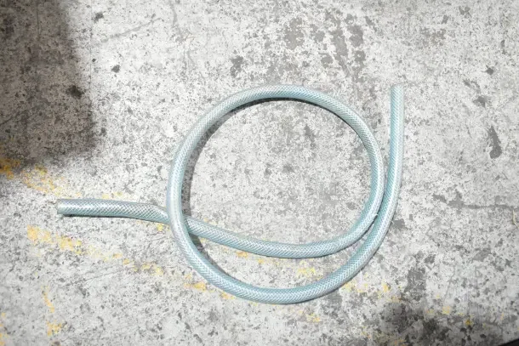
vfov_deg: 41.7
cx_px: 260
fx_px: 454
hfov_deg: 59.5
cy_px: 173
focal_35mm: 32
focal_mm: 21
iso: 1600
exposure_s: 1/80
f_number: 4.5
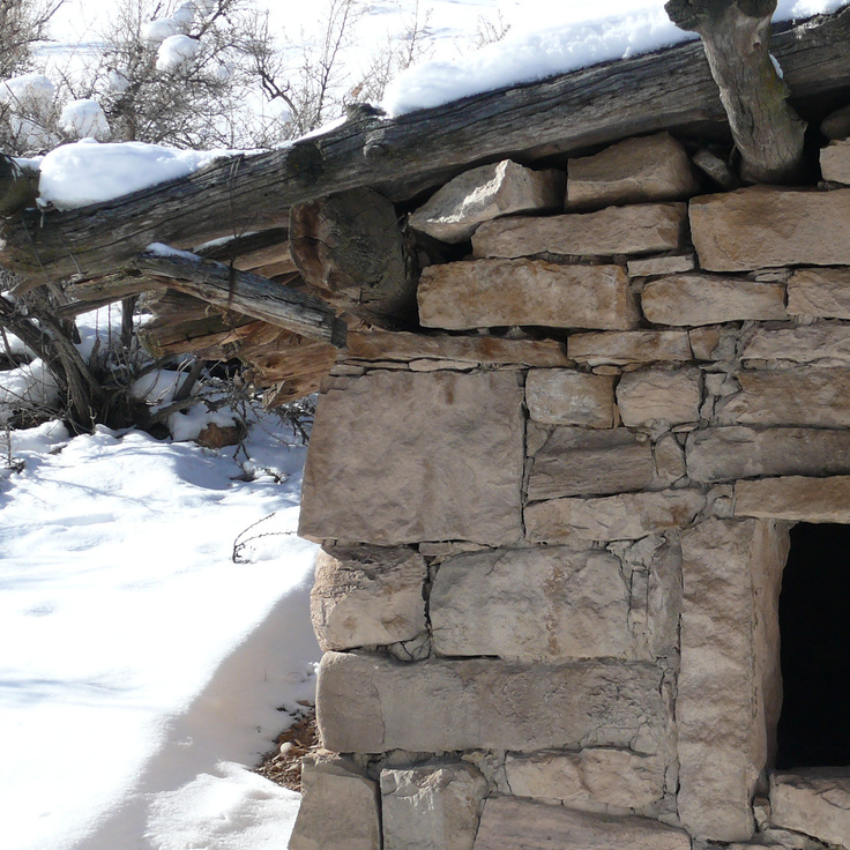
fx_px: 4612
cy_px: 573
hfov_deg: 10.5
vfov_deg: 10.5
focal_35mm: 166
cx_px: 729
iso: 100
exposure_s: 1/250
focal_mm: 18.9
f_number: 5
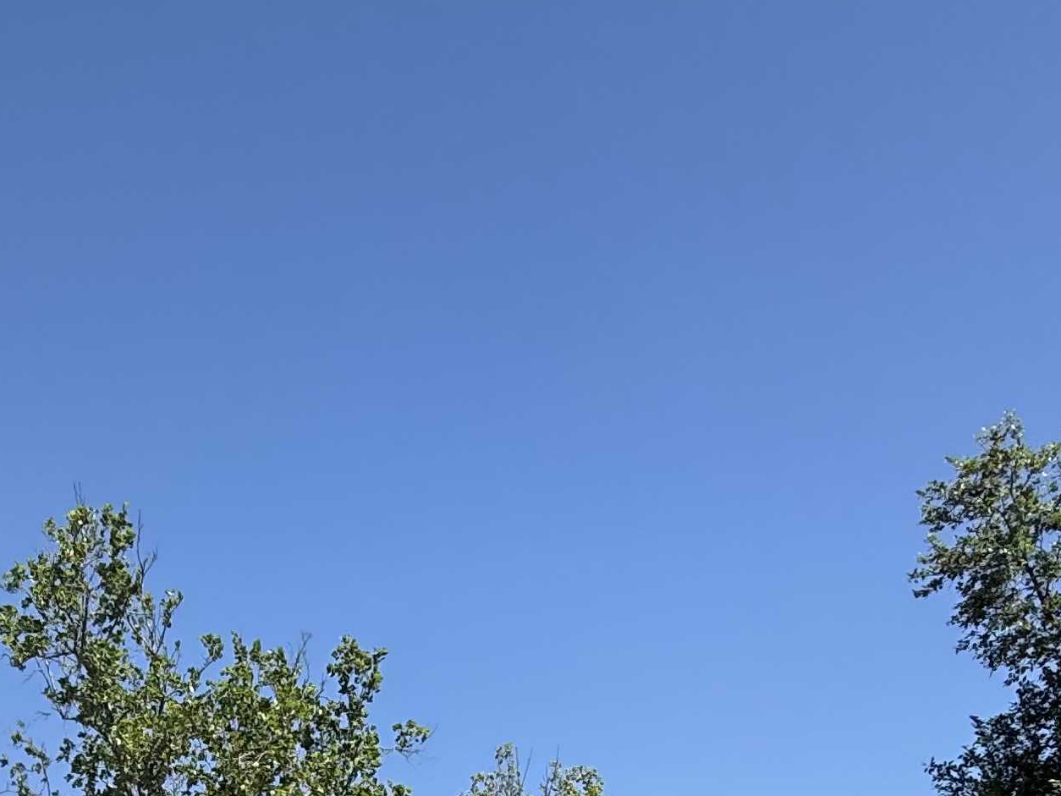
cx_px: 198
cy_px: 1177
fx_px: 1380
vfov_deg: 25.0
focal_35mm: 45
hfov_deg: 40.2
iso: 50
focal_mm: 2.22
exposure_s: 1/1656
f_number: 2.2
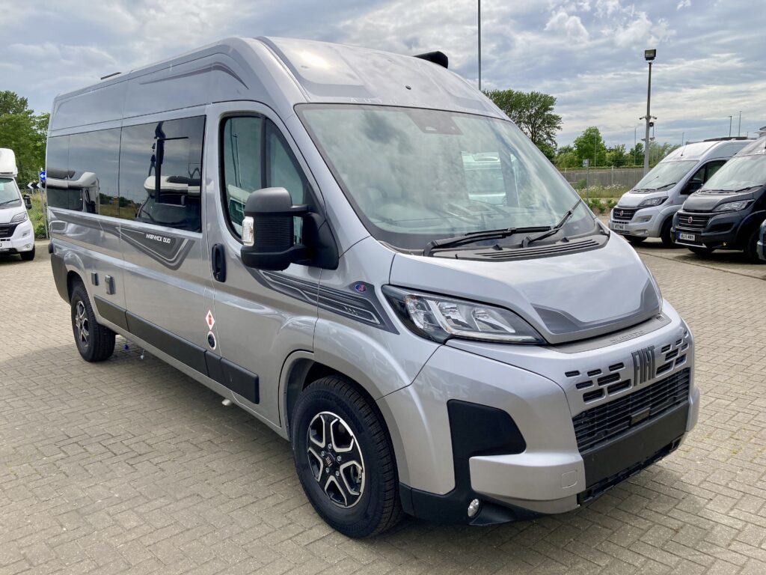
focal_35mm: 28
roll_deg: +2.8
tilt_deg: -9.0
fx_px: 620
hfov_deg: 63.4
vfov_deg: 49.7
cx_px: 383
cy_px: 288
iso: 20
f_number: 1.8
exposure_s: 1/2433
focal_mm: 3.99
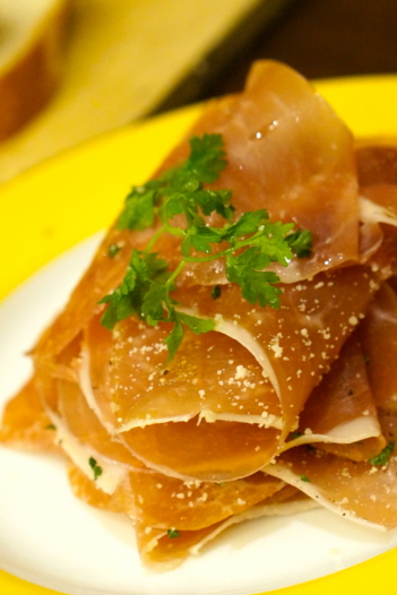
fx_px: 1884
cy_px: 296
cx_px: 192
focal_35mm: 114
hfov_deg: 12.0
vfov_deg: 17.9
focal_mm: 50
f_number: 4.5
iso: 3200
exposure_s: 1/10
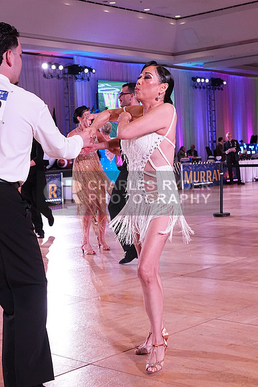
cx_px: 129
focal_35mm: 57
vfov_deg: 35.0
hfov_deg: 23.8
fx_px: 612
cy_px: 194
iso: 3200
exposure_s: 1/400
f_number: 5
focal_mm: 38
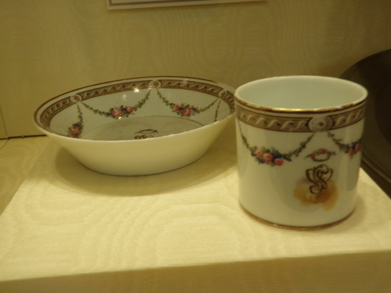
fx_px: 407
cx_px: 196
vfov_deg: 39.7
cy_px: 146
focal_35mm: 36
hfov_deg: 51.4
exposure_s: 1/8
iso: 200
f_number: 4.1
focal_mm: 6.53
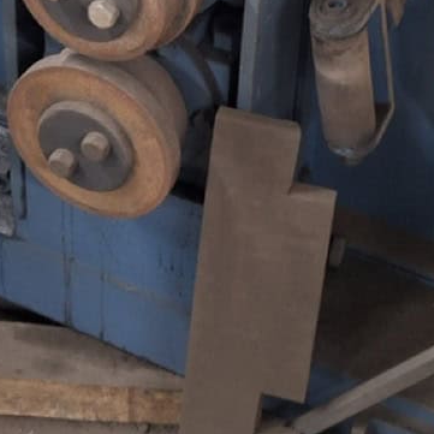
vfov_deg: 20.5
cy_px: -218
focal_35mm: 72
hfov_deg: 23.9
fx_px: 1021
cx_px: 272
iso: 500
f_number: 1.8
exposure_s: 1/20
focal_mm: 5.5
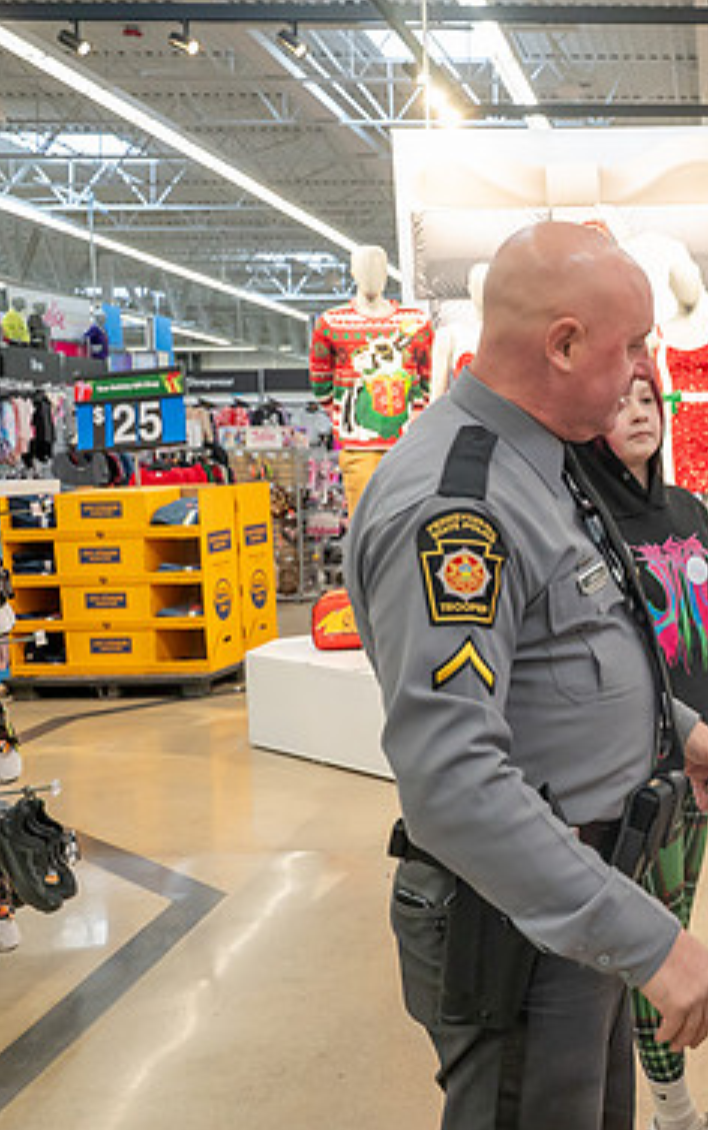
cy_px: 556
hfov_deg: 25.7
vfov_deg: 44.3
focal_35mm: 45
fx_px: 1388
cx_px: 846
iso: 3200
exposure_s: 1/320
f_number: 5
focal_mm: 28
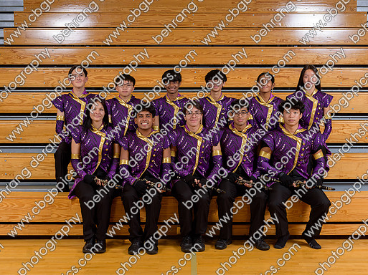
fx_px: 637
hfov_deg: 32.2
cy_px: 137
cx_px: 190
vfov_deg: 24.4
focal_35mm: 60
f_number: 10
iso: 1250
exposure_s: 1/160
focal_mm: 55
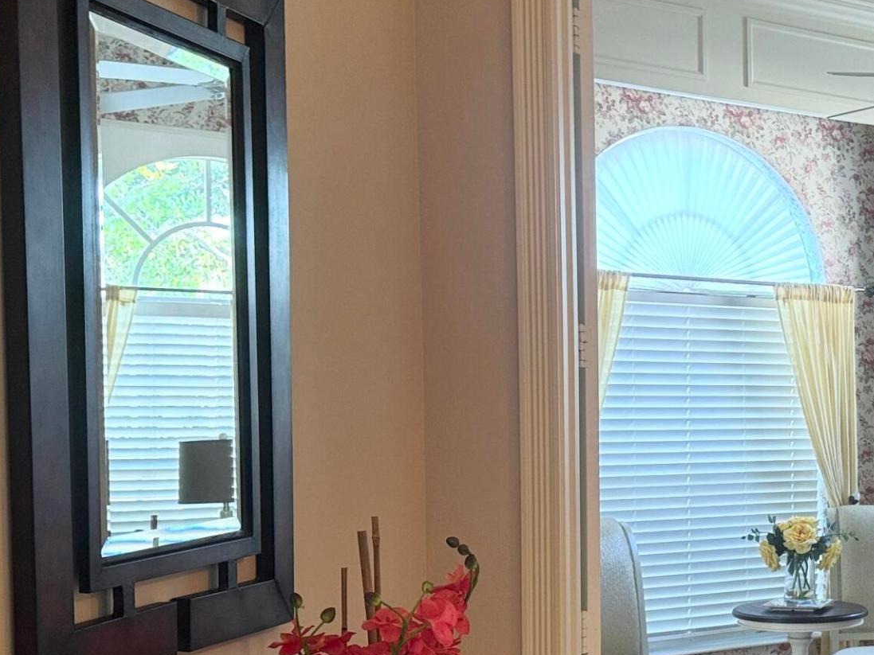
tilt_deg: -3.8
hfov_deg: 28.7
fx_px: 1591
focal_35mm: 63
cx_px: 886
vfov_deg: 23.1
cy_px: 479
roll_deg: +0.1
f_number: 1.78
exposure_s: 1/60
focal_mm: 6.76
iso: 160
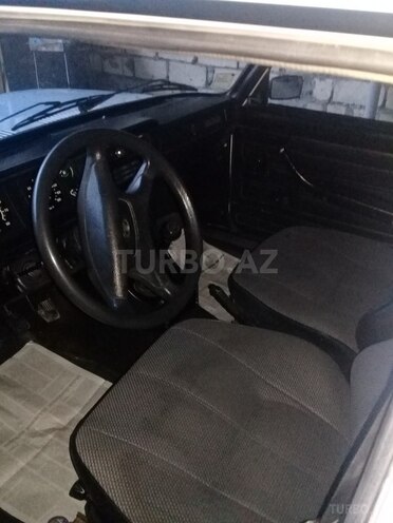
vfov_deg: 58.4
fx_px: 469
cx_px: 196
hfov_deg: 45.4
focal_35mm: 31
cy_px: 262
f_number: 2.2
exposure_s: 1/17
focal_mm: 3.3
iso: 1250
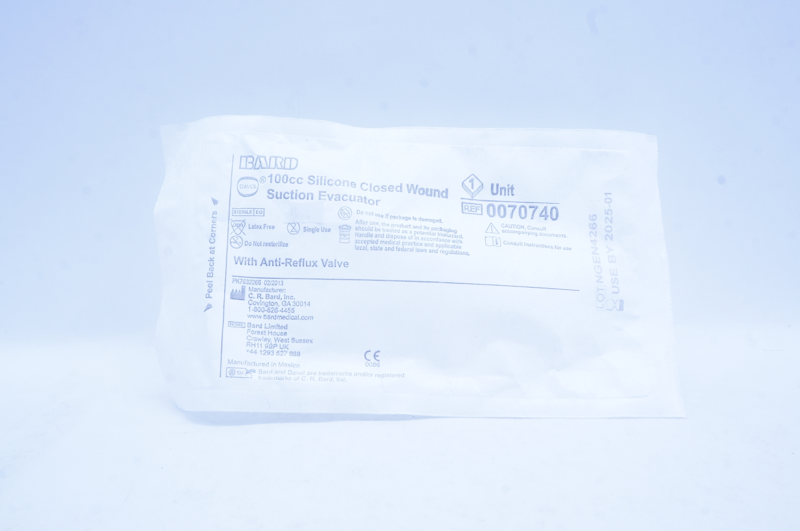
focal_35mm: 39
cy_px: 266
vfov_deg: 34.1
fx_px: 866
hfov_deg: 49.6
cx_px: 400
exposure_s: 1/13
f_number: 14
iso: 400
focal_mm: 26
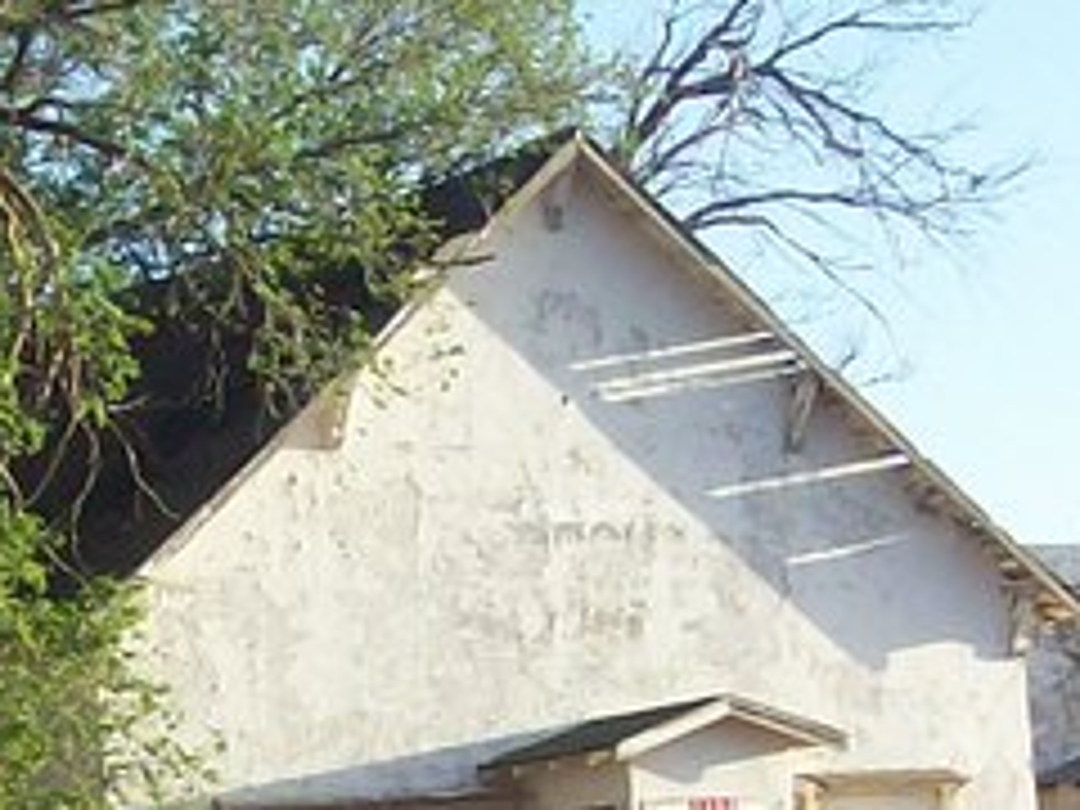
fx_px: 5335
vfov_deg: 8.6
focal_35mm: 171
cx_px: 340
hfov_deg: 11.5
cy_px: 981
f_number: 2.7
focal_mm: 6
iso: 80
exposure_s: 1/596
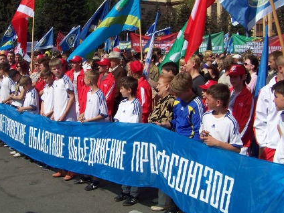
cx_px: 108
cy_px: 95
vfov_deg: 28.5
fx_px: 418
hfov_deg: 37.3
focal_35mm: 51
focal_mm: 5.85
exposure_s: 1/1250
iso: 71
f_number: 4
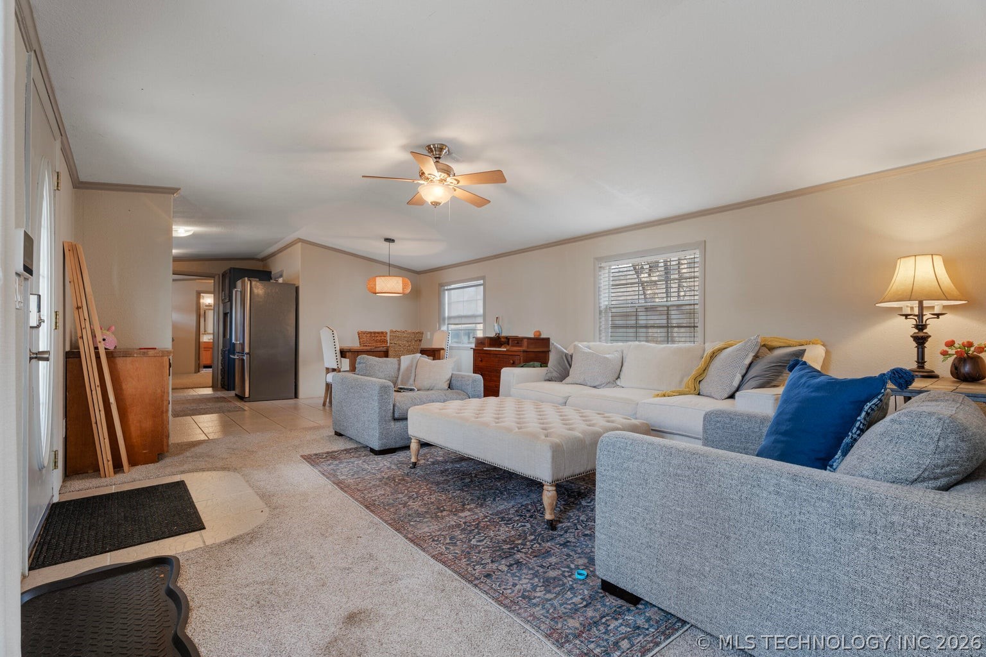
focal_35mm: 16
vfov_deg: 73.7
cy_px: 328
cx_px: 493
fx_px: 438
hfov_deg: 96.7
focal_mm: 16
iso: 160
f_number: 8
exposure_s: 1/2
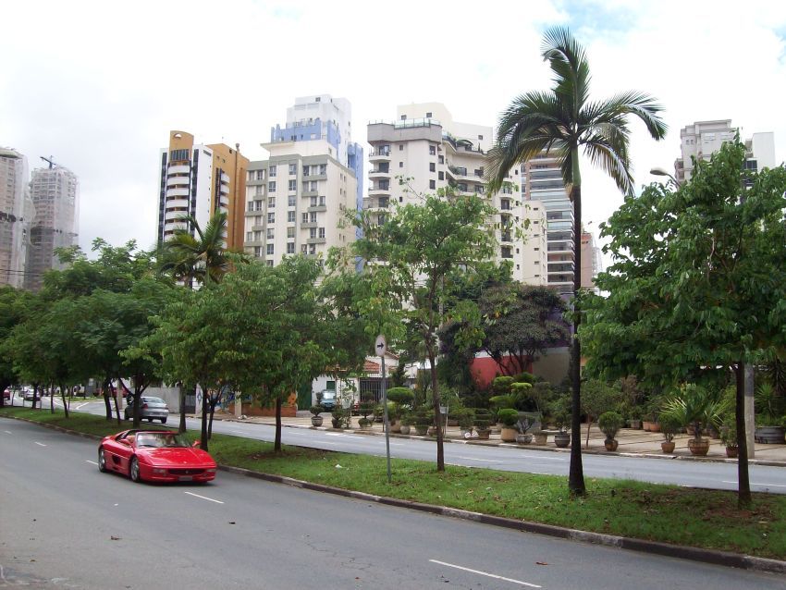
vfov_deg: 39.7
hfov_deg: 51.3
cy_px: 295
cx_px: 393
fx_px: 818
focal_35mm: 36
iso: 80
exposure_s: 1/384
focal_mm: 6
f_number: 4.8
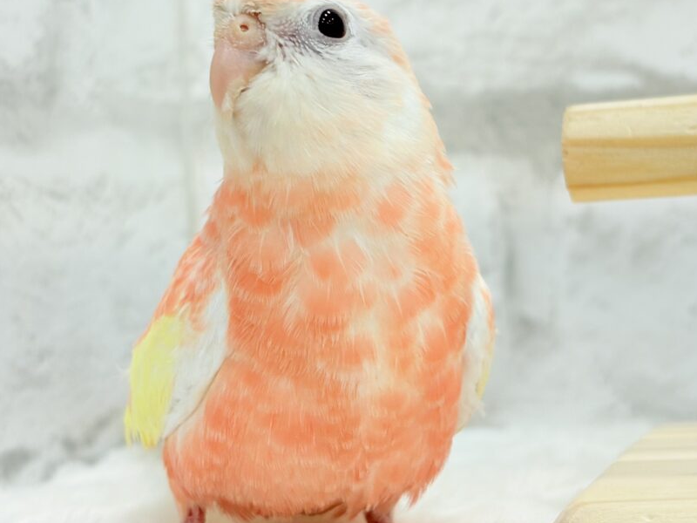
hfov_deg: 25.0
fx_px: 1571
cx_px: 381
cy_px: 221
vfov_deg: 18.9
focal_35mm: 78
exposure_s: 1/50
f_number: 1.6
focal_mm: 5.96
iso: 40
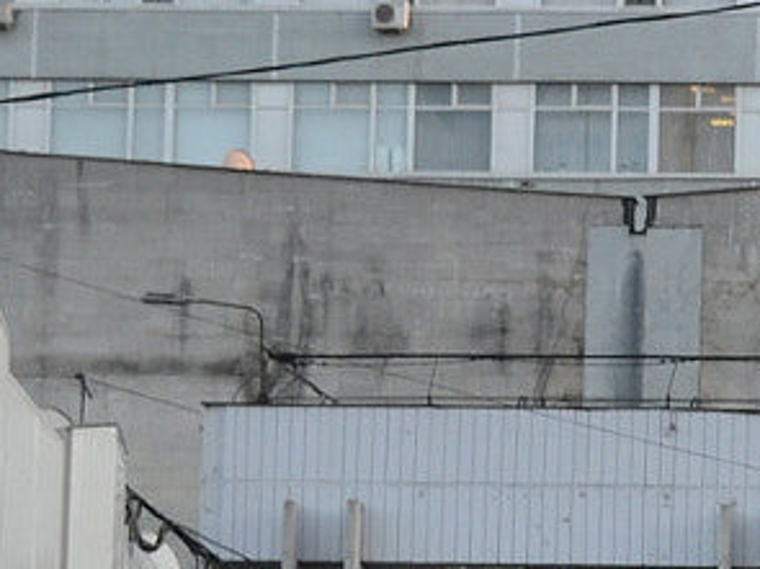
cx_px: 1335
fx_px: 4806
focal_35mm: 219
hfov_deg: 8.7
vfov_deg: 6.8
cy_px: 541
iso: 400
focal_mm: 28
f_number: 5
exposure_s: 1/100
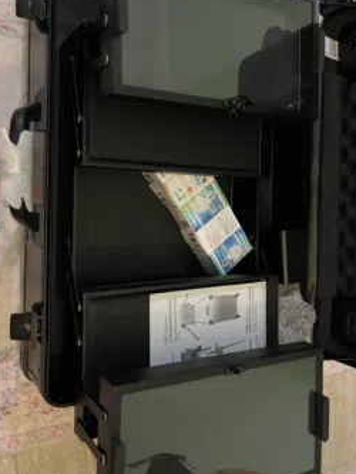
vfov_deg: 59.8
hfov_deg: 46.8
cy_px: 209
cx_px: 197
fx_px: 411
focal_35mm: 30
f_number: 1.6
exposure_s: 1/25
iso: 640
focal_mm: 5.1
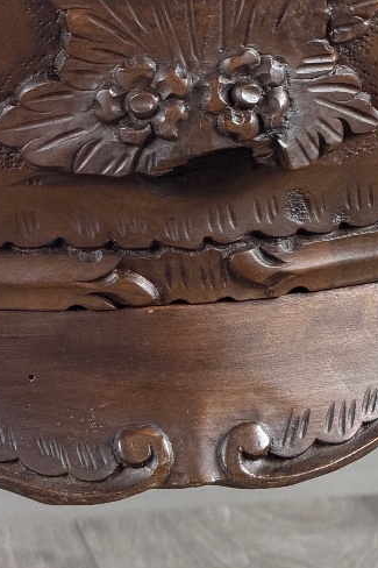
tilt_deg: -14.0
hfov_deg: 5.4
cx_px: 395
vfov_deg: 8.0
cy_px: 8
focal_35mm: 256
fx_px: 4035
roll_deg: -1.6
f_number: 2.8
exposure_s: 1/50
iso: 250
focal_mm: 16.89
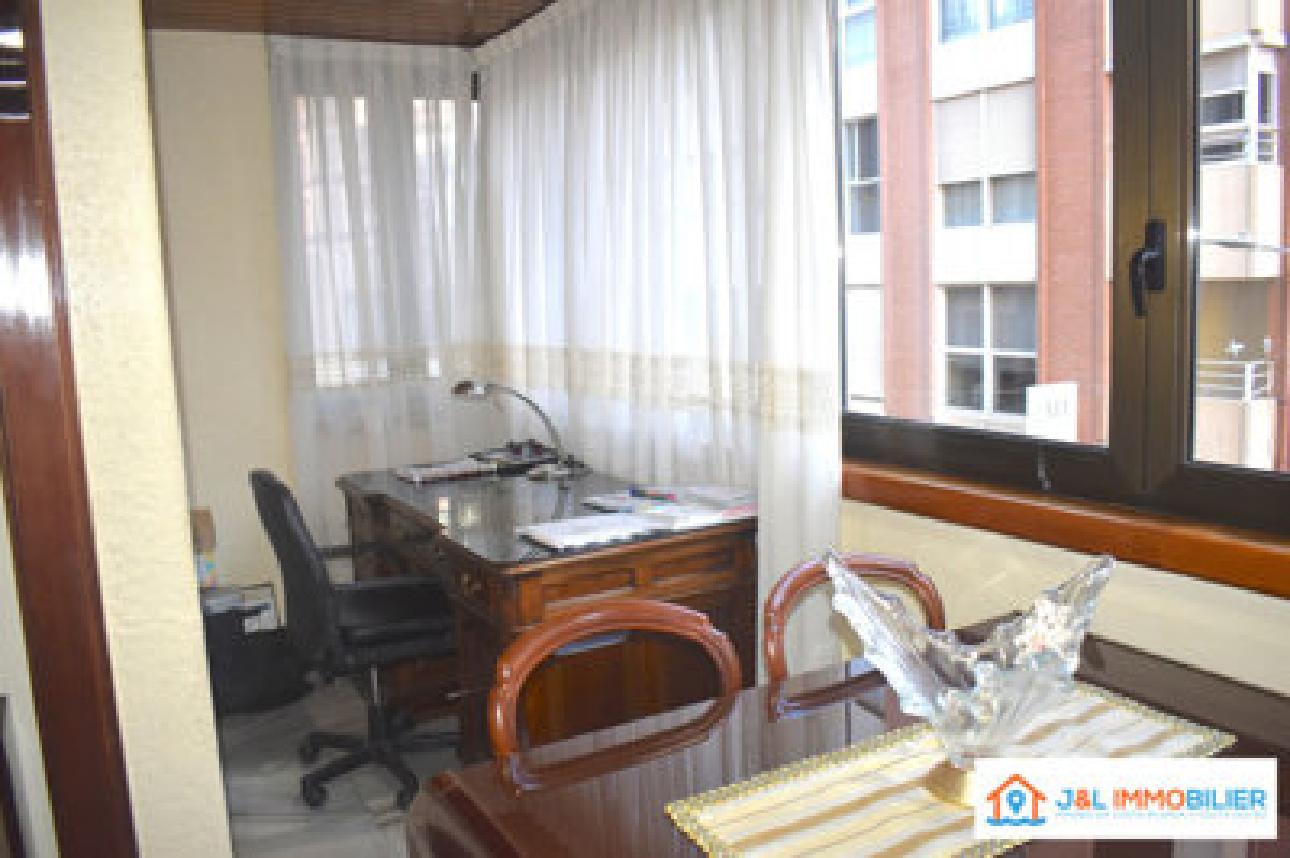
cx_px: 645
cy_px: 429
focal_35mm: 27
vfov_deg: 47.9
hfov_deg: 67.4
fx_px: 967
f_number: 3.5
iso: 800
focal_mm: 18
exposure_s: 1/160
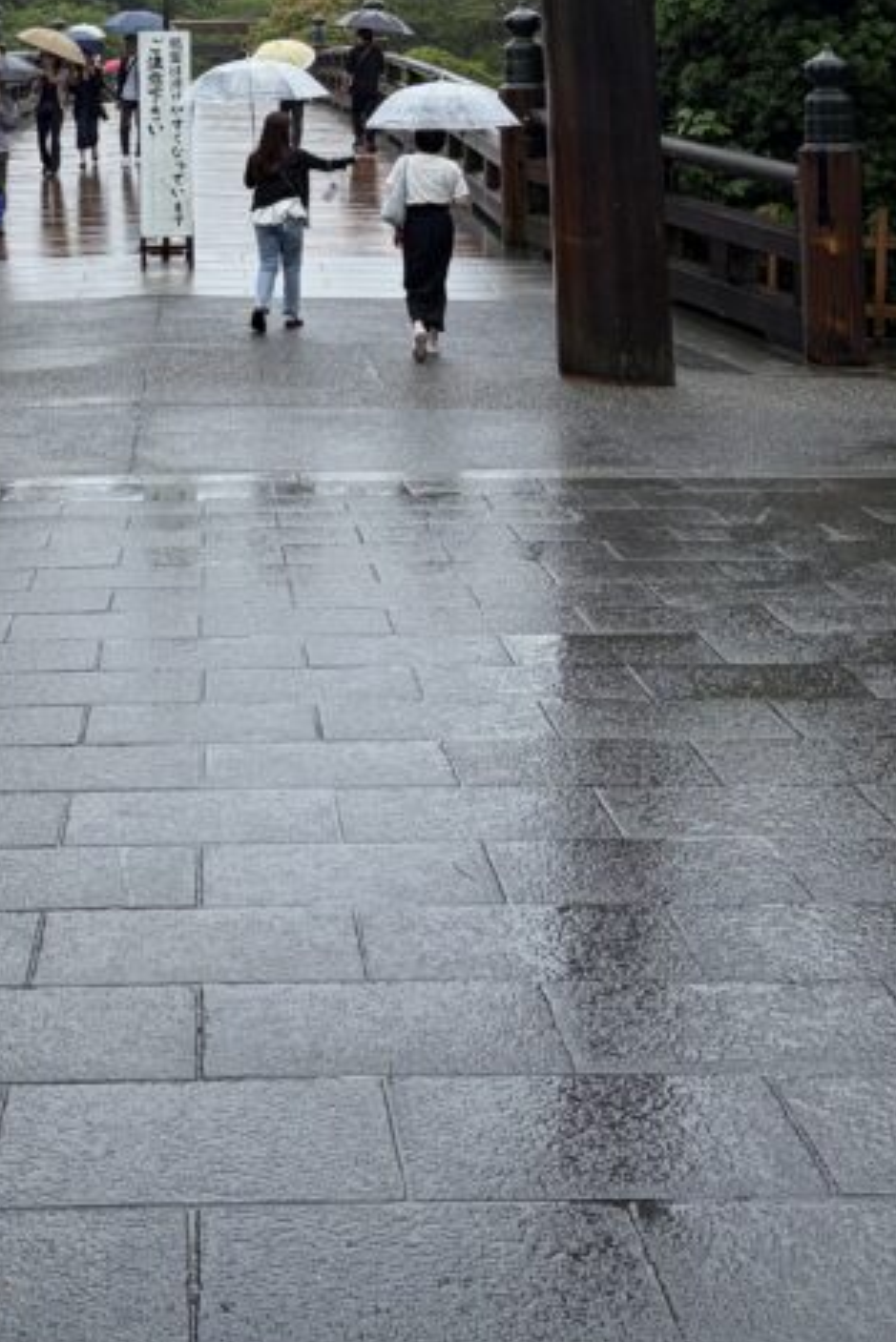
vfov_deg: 31.7
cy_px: 43
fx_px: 2201
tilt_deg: +2.8
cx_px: 198
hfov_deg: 22.7
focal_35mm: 59
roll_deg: +0.8
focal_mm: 5.96
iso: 50
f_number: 1.6
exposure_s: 1/1099
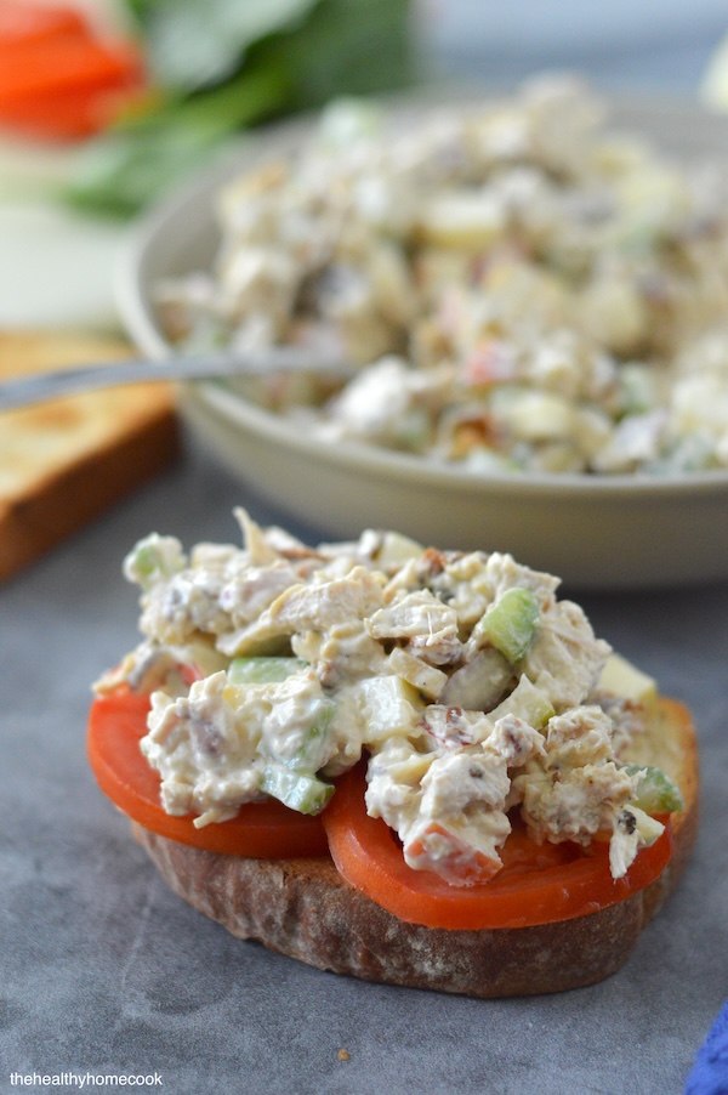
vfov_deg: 27.0
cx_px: 364
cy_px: 548
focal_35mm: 75
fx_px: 2278
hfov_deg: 18.2
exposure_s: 1/500
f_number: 2.5
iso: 1600
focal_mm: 50
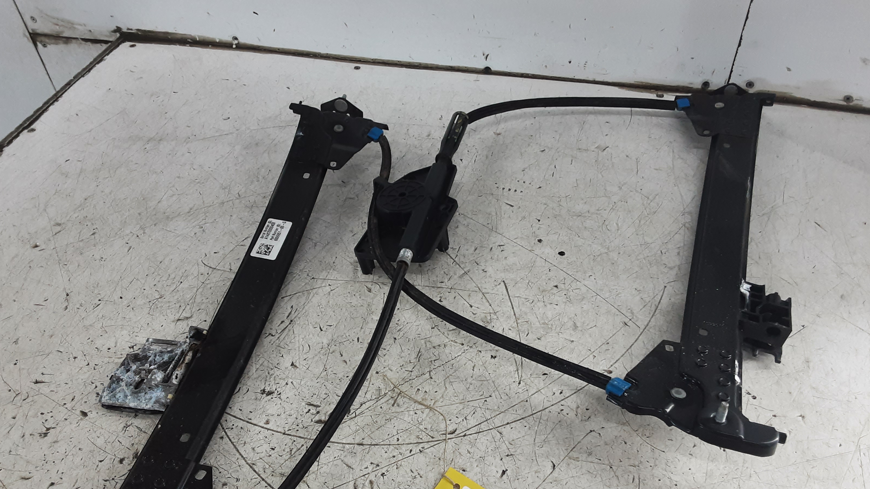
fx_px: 692
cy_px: 306
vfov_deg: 38.7
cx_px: 428
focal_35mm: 30
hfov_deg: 64.3
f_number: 1.9
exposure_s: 1/50
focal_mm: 2.91
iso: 100
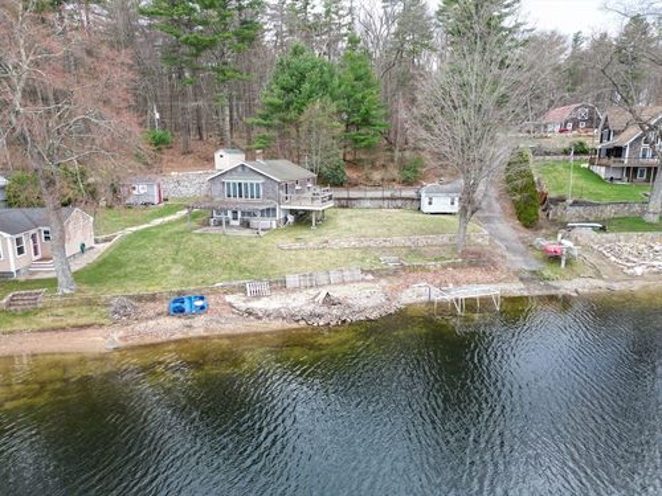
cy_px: 248
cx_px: 331
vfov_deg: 56.8
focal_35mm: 24
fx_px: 459
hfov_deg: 71.6
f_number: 1.7
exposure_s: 1/500
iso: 140
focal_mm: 6.72
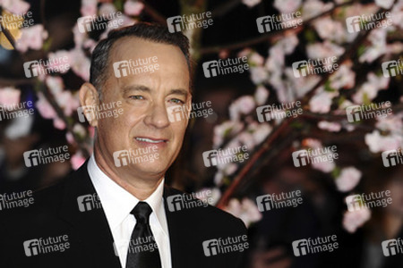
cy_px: 134
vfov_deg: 5.9
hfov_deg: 8.9
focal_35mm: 232
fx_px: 2603
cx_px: 202
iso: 320
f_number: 4.5
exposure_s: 1/250
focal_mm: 155
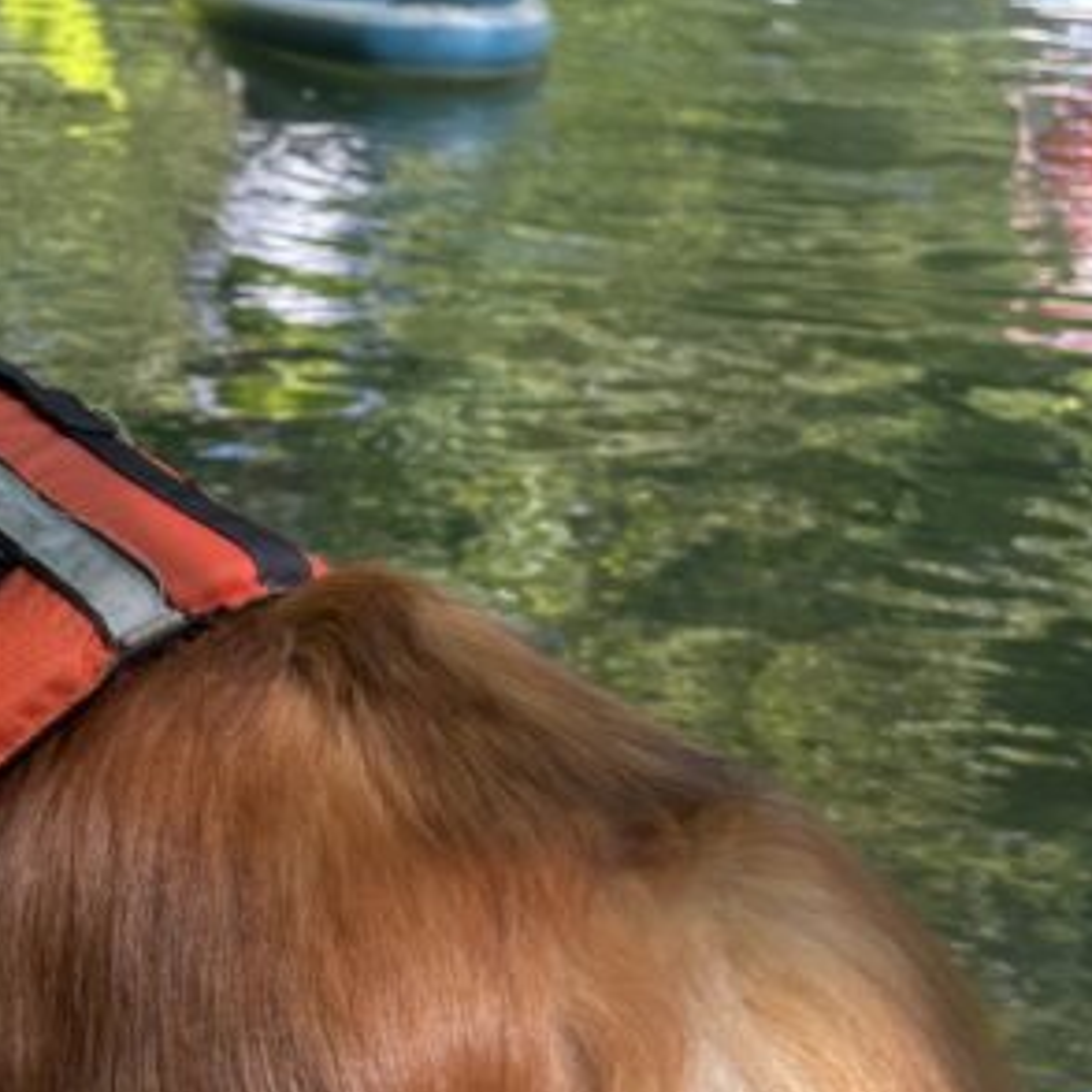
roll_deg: -2.9
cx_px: -89
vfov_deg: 21.4
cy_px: 230
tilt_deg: -6.3
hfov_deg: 20.7
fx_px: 2855
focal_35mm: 80
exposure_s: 1/166
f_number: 1.6
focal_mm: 5.96
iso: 40
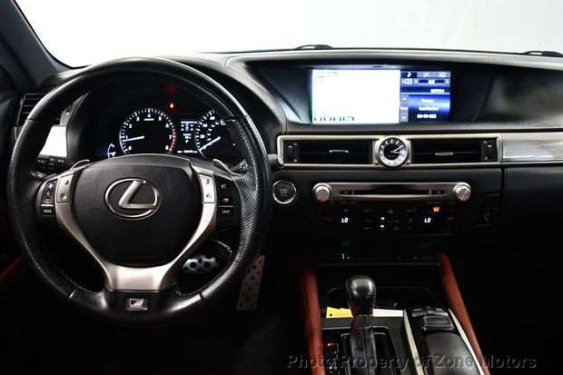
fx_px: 500
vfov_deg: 41.1
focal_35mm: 32
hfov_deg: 58.7
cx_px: 275
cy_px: 184
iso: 3200
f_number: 3.8
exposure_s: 1/100
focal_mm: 21
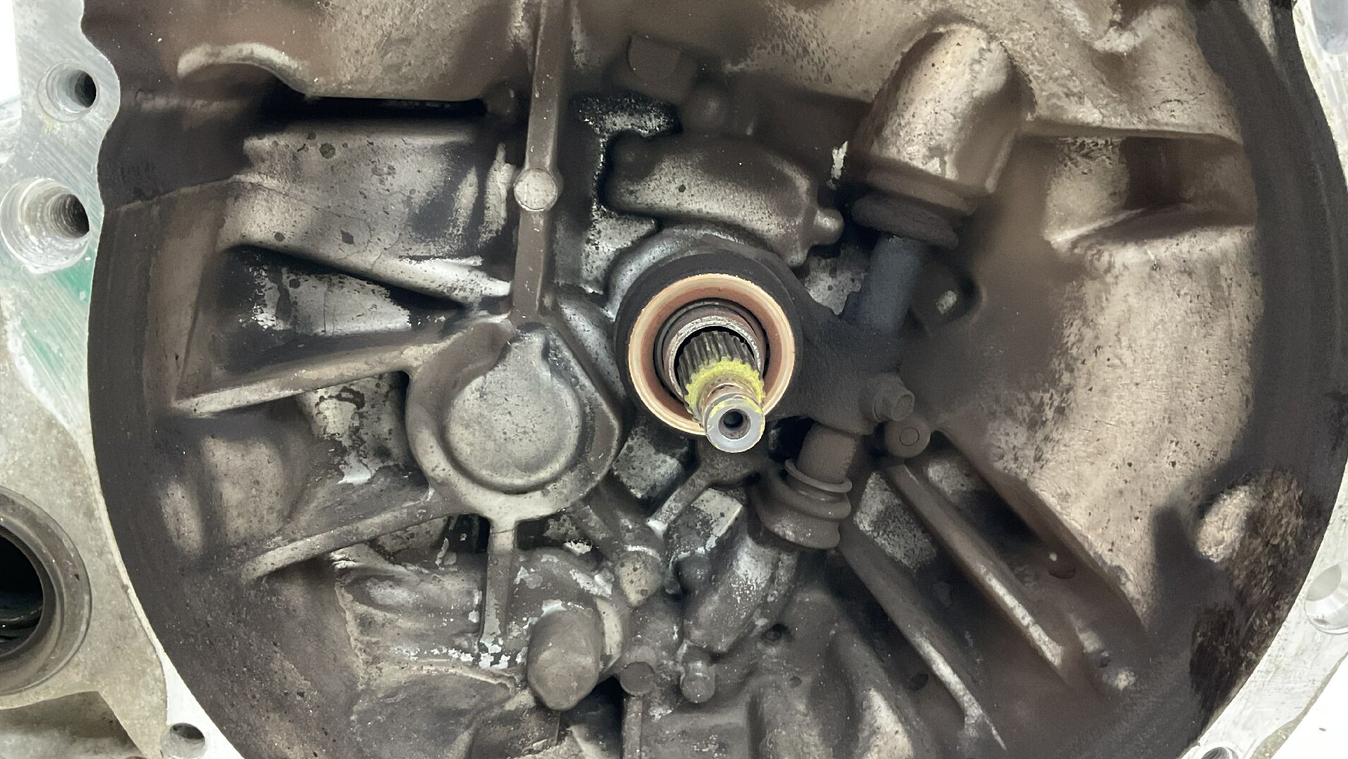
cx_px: 669
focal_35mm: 32
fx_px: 1144
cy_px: 386
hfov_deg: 61.0
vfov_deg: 36.7
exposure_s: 1/25
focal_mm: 3
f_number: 1.8
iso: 250
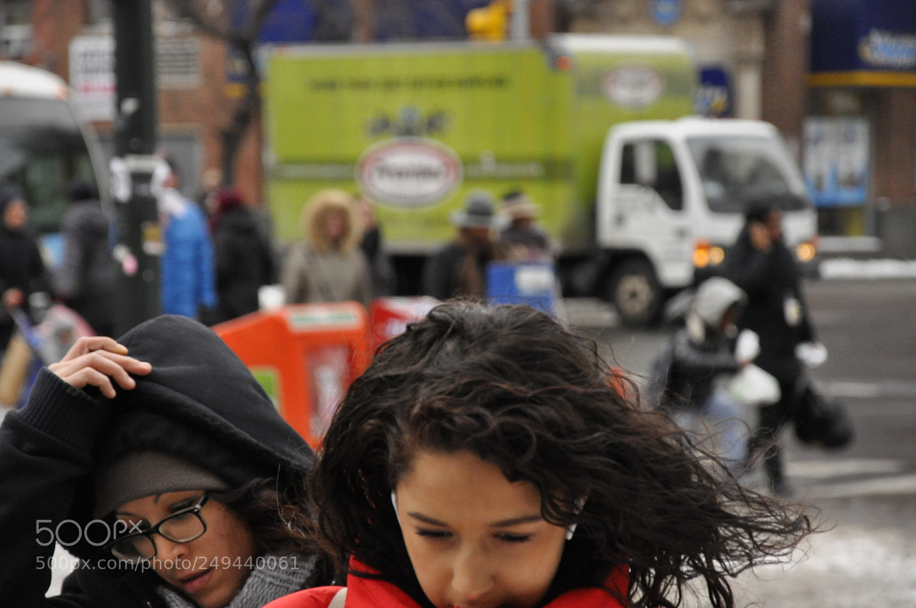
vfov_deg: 8.7
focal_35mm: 158
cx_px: 458
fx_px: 4003
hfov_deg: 13.1
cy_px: 304
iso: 1600
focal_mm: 105
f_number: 7.1
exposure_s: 1/800
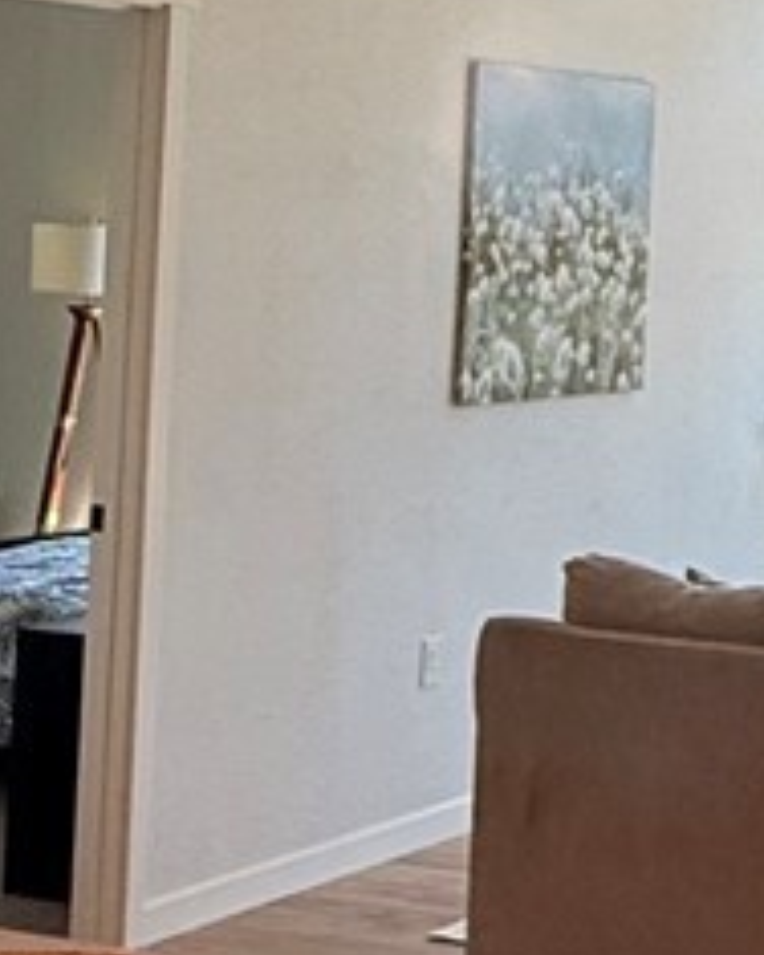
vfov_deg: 20.3
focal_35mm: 93
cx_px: 1268
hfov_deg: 14.9
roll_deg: -2.4
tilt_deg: +2.0
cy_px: 167
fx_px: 2629
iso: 64
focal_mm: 2.22
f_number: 2.2
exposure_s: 1/181
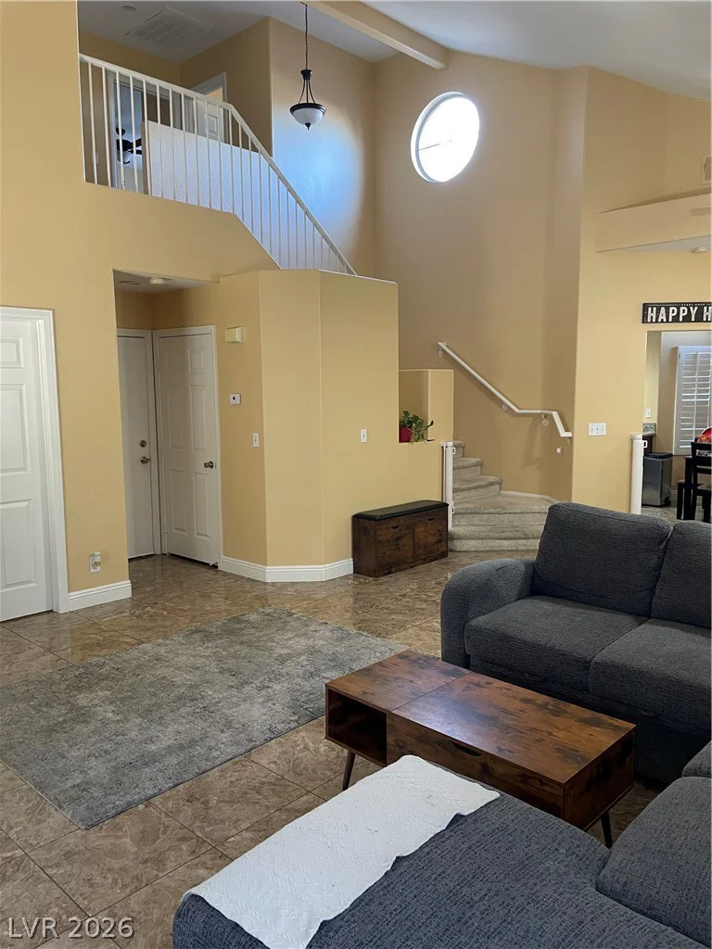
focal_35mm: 26
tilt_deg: -6.1
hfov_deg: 53.1
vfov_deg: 67.3
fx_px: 713
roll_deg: +1.0
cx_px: 356
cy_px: 474
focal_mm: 4.2
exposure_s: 1/60
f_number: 1.6
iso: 250
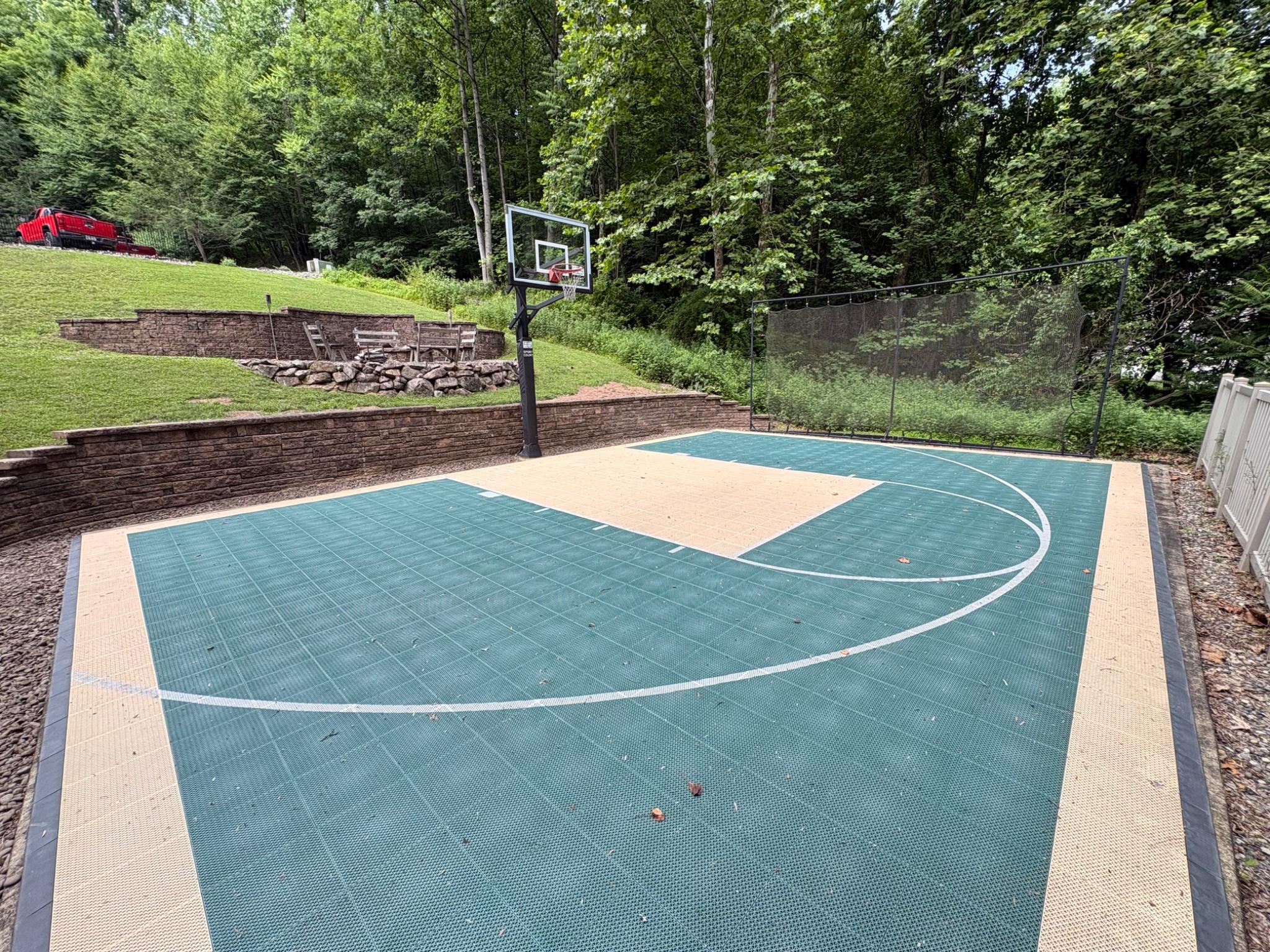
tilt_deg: -11.8
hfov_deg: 102.1
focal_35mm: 14
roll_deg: +0.9
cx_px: 635
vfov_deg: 85.7
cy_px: 476
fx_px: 514
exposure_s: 1/128
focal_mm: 2.22
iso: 40
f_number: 2.2
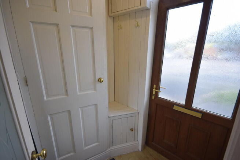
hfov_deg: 95.0
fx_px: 110
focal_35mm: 16
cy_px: 80
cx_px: 120
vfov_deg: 72.1
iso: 400
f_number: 7.1
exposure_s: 1/200
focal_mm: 11
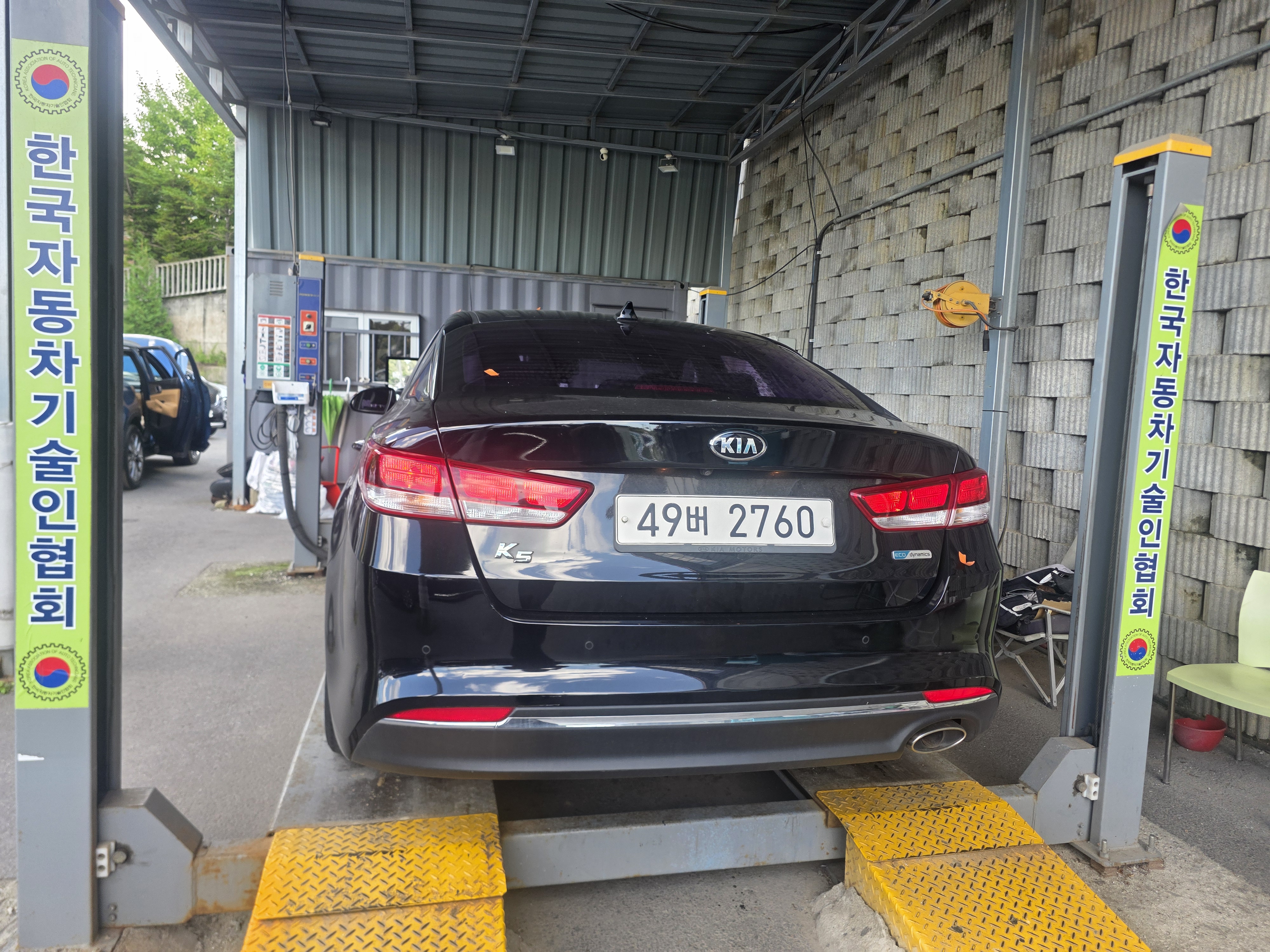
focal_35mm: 23
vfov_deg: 58.9
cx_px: 635
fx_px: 844
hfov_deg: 73.9
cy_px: 476
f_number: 1.7
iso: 50
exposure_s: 1/180
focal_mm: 6.3
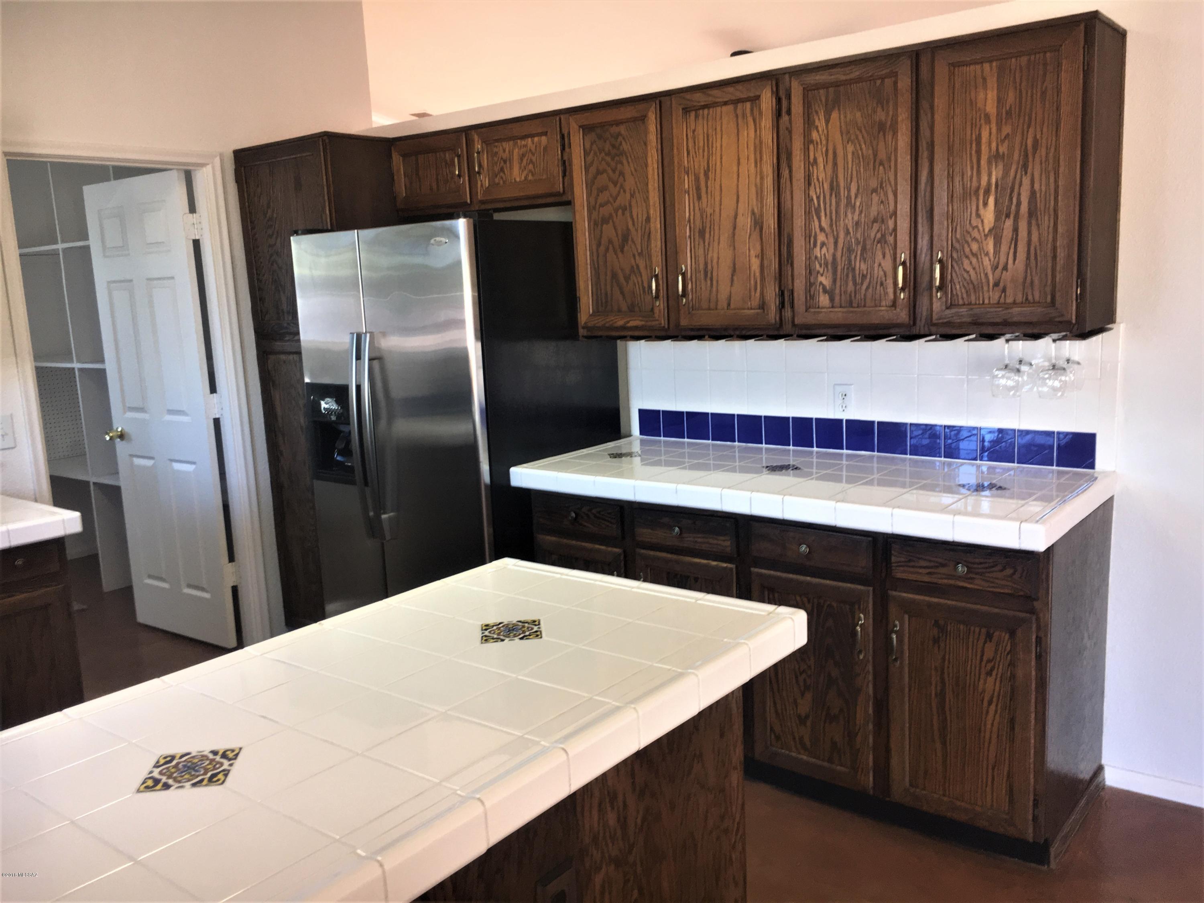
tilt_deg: -10.3
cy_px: 452
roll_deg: +3.0
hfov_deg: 61.7
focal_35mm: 29
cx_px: 602
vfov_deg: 48.2
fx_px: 1009
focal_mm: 4.15
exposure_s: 1/30
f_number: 2.2
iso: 40
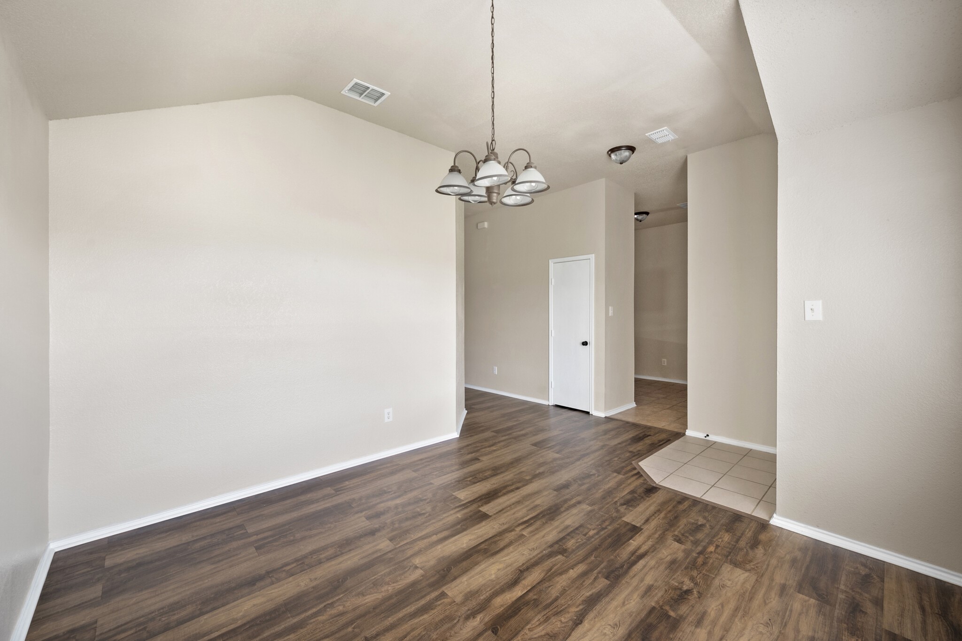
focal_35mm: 14
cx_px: 481
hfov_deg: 104.3
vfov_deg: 81.2
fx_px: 374
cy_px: 320
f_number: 8
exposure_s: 1/2
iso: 1600
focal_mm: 14
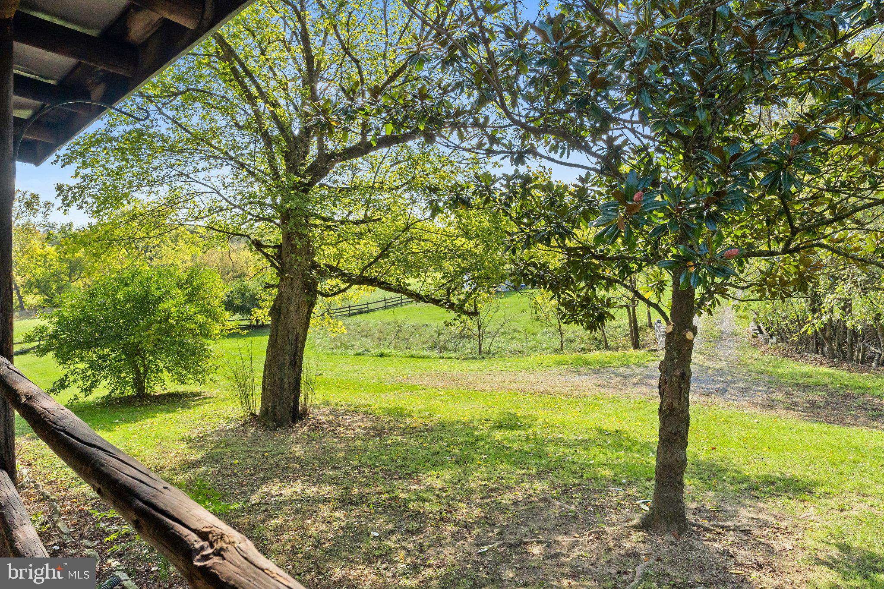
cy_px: 294
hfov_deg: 73.7
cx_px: 442
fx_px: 589
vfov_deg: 53.1
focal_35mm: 24
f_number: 8
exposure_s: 1/800
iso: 800
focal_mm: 16
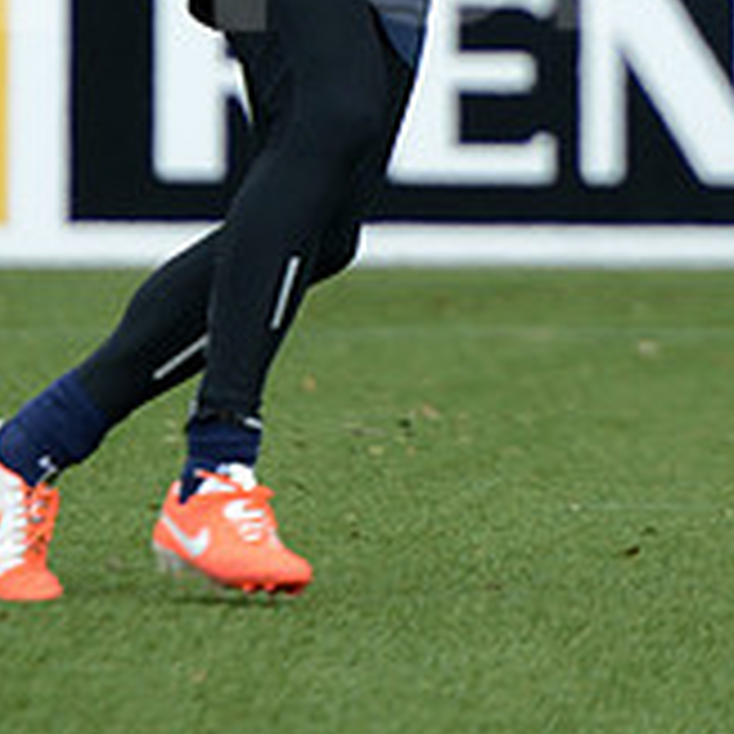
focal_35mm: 818
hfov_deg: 2.1
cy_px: -124
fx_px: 19624
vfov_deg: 2.1
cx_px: 360
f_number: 4
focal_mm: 270
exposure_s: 1/640
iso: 320
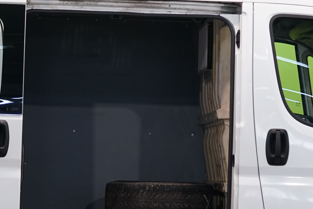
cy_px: 98
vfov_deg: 7.0
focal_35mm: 197
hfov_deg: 10.4
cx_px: 130
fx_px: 1713
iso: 500
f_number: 5.6
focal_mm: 58
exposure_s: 1/40
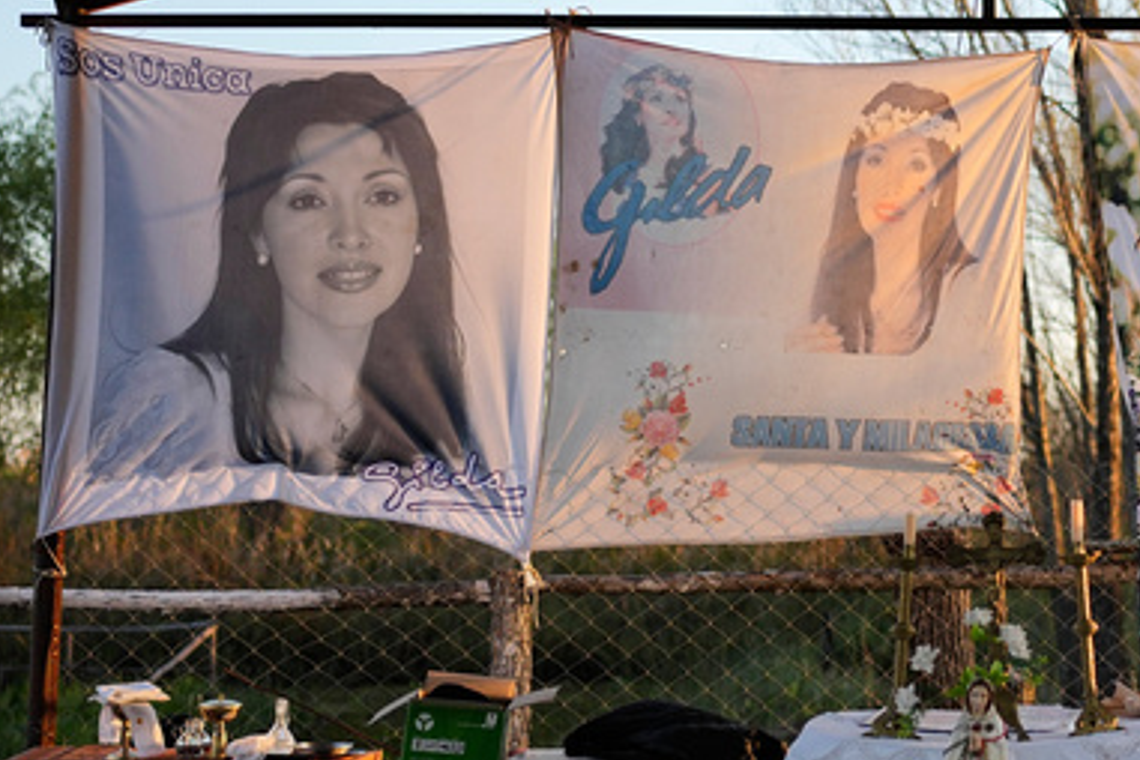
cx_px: 1463
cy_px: 248
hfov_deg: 20.0
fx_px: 2976
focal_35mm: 94
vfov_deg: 14.5
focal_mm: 35
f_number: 1.4
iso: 400
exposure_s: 1/3200
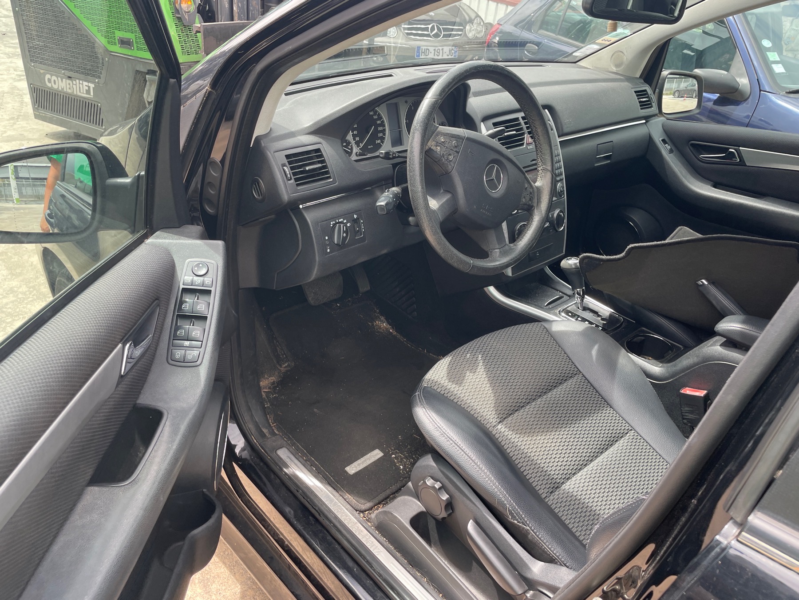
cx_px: 400
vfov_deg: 53.1
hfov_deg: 67.3
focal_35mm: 26
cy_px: 300
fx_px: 600
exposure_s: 1/332
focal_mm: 4.2
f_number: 1.6
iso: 32
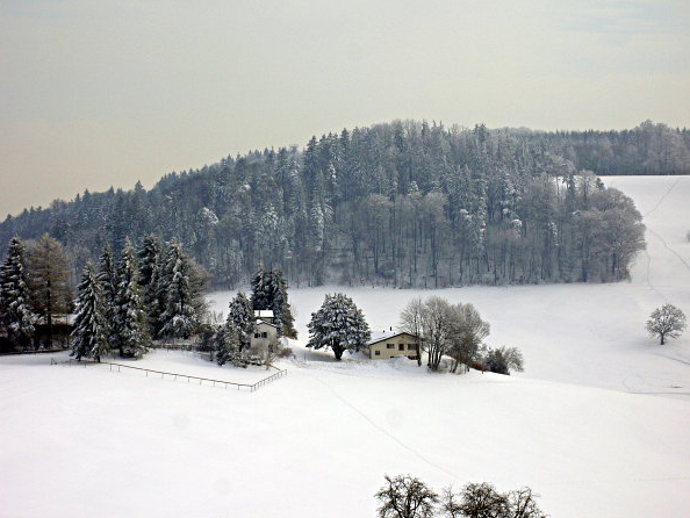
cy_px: 259
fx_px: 2054
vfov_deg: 14.4
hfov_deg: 19.1
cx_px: 343
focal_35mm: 103
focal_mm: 16.8
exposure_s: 1/320
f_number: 8.3
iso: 50
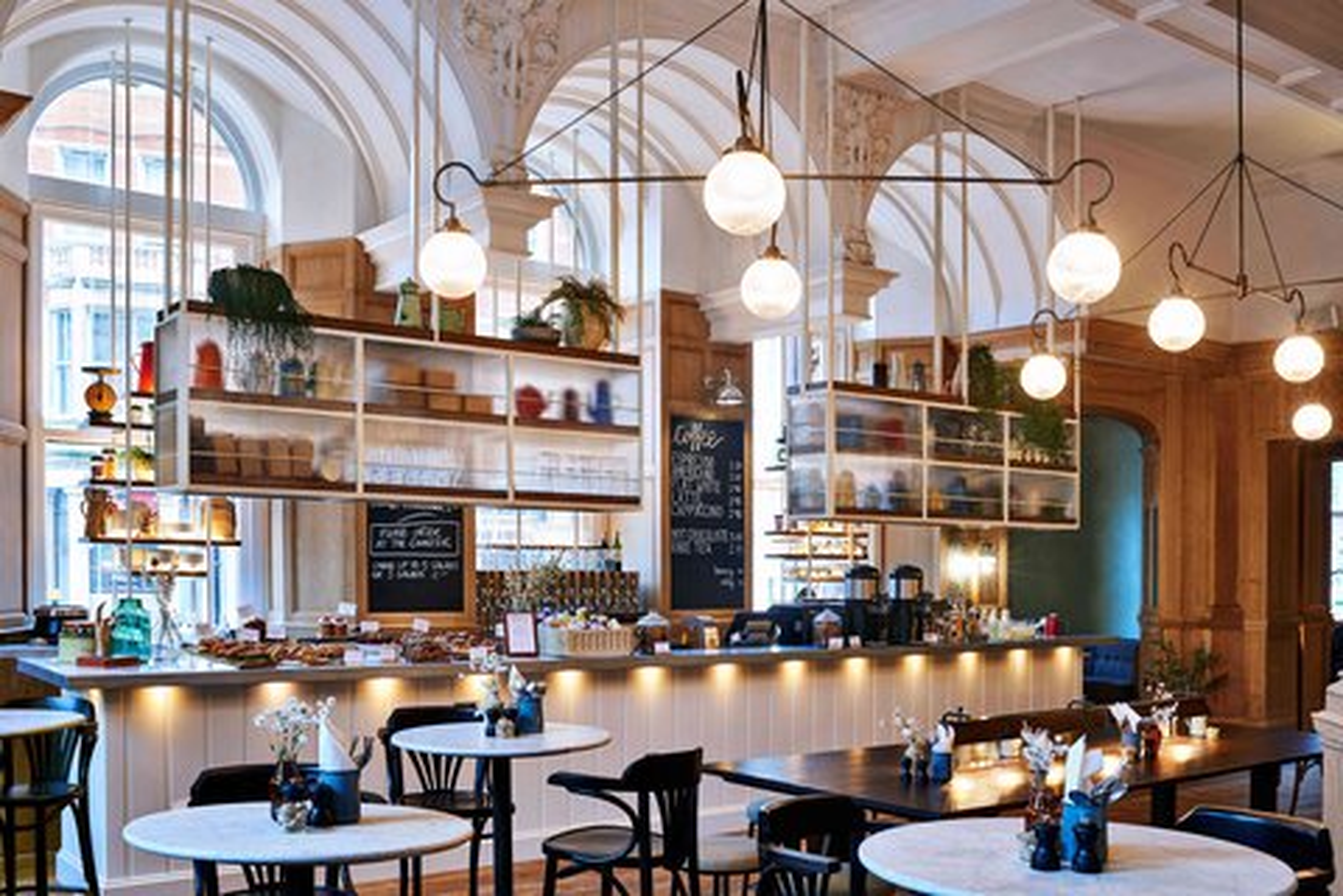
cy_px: 448
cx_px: 672
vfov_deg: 37.9
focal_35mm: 35
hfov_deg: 54.4
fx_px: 1306
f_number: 11
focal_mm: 35
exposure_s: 1.6
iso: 100
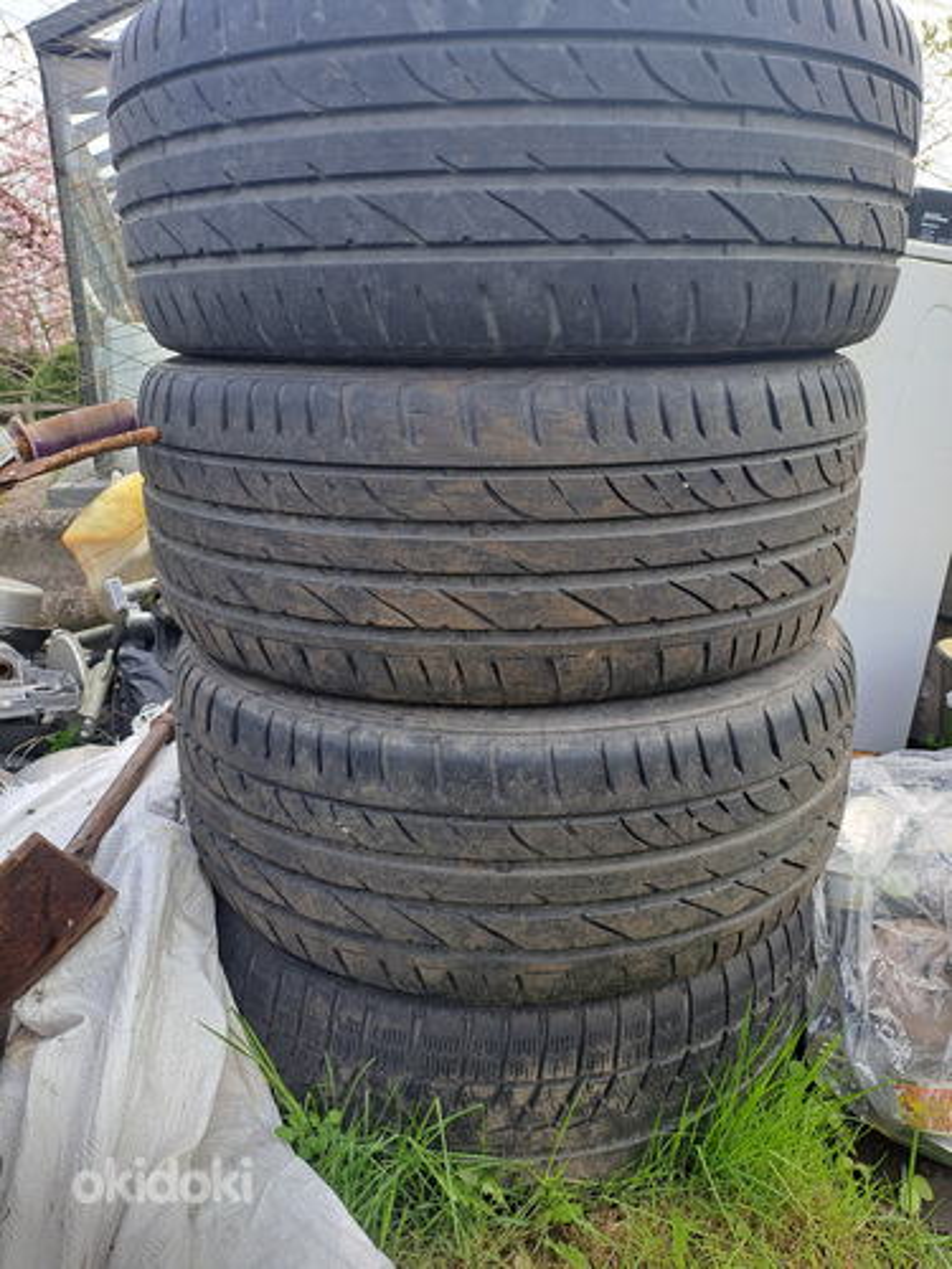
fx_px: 917
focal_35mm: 25
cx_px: 476
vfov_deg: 69.4
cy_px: 634
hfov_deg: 54.9
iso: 32
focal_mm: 4.65
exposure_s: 1/259
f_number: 1.8
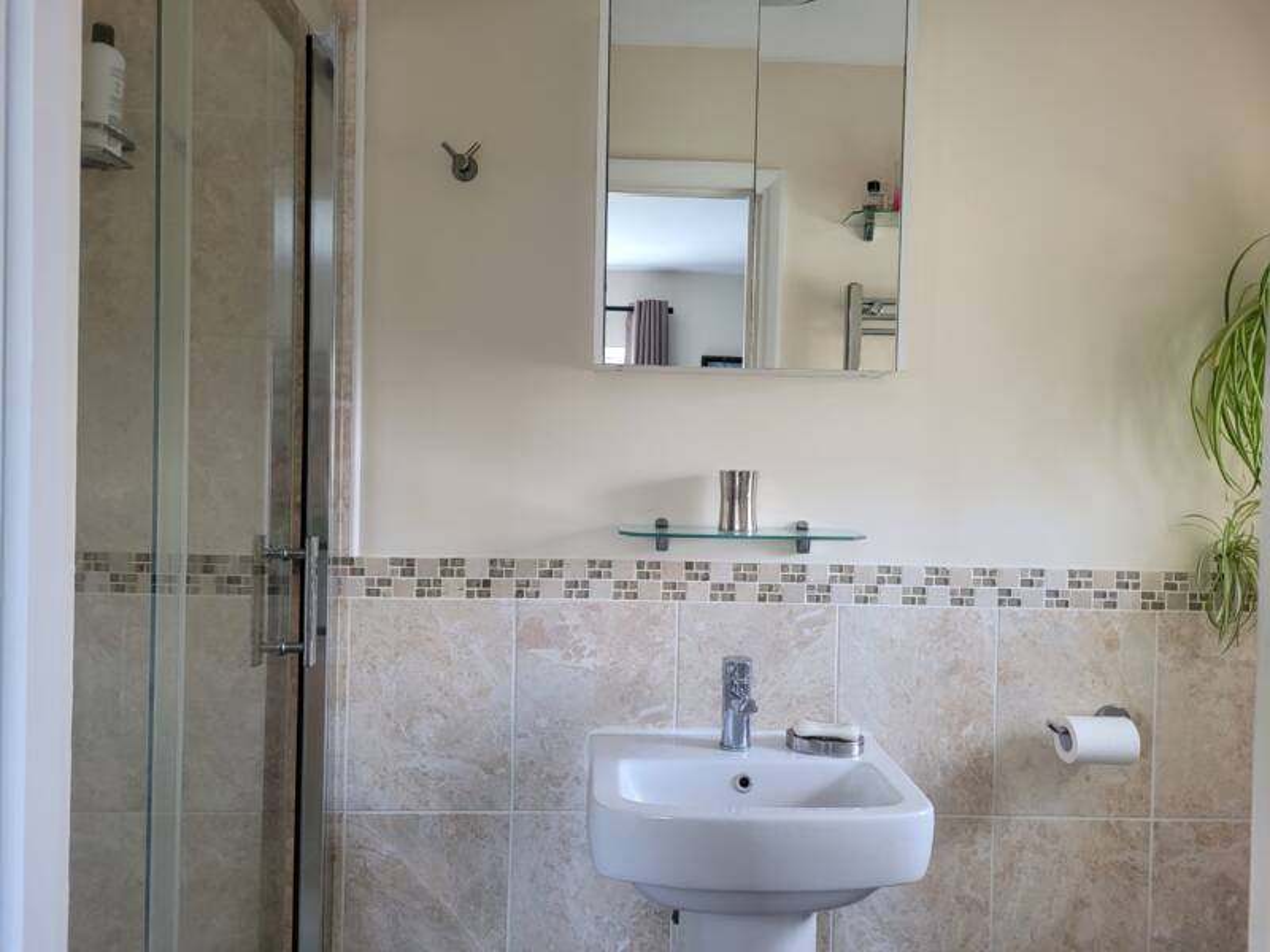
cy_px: 476
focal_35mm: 26
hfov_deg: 67.3
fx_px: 954
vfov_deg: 53.1
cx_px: 635
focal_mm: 5.4
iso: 250
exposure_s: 1/100
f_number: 1.8
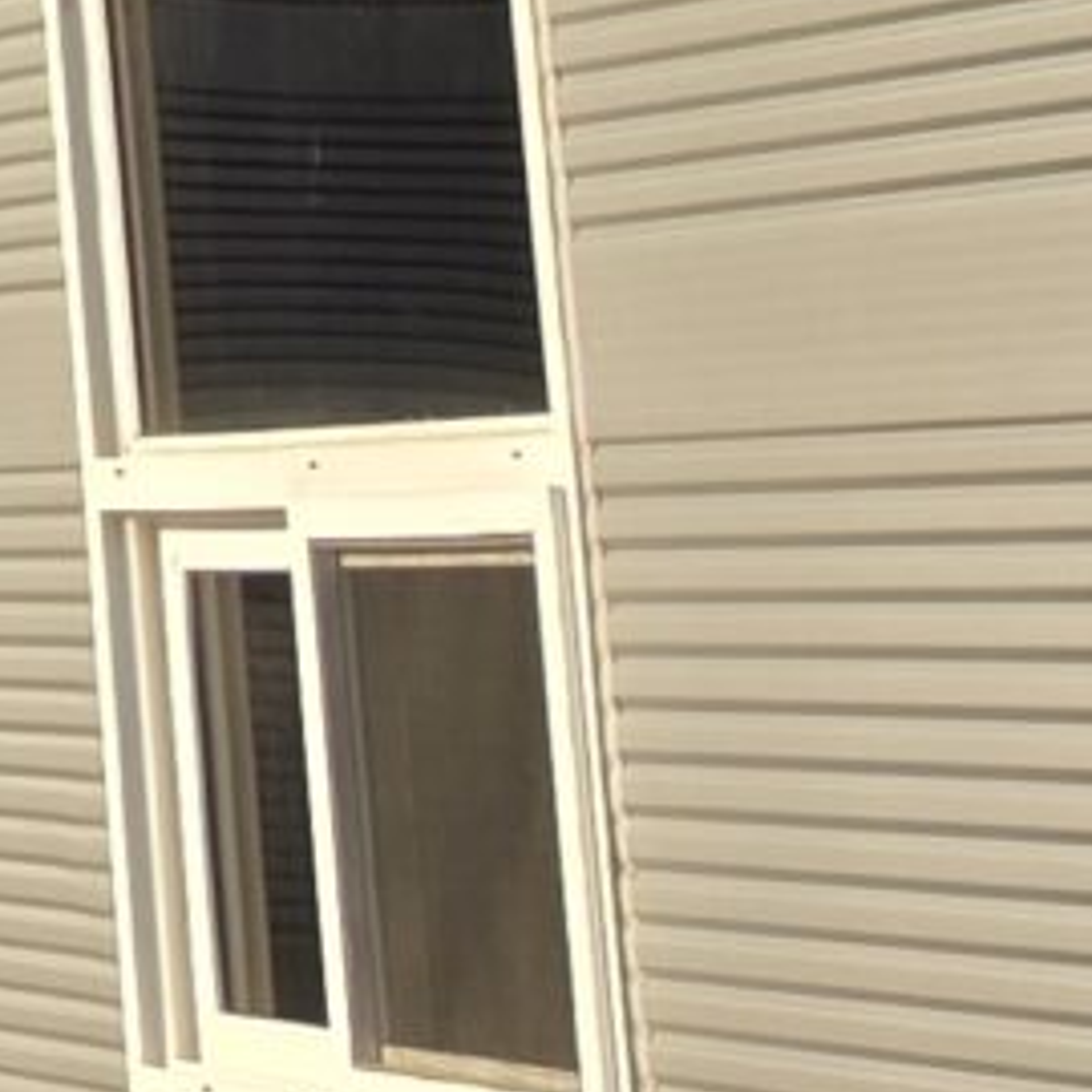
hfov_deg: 7.1
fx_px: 6888
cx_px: -3082
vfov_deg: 8.3
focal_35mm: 193
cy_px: -1602
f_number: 1.4
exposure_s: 1/3667
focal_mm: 6.5
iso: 64
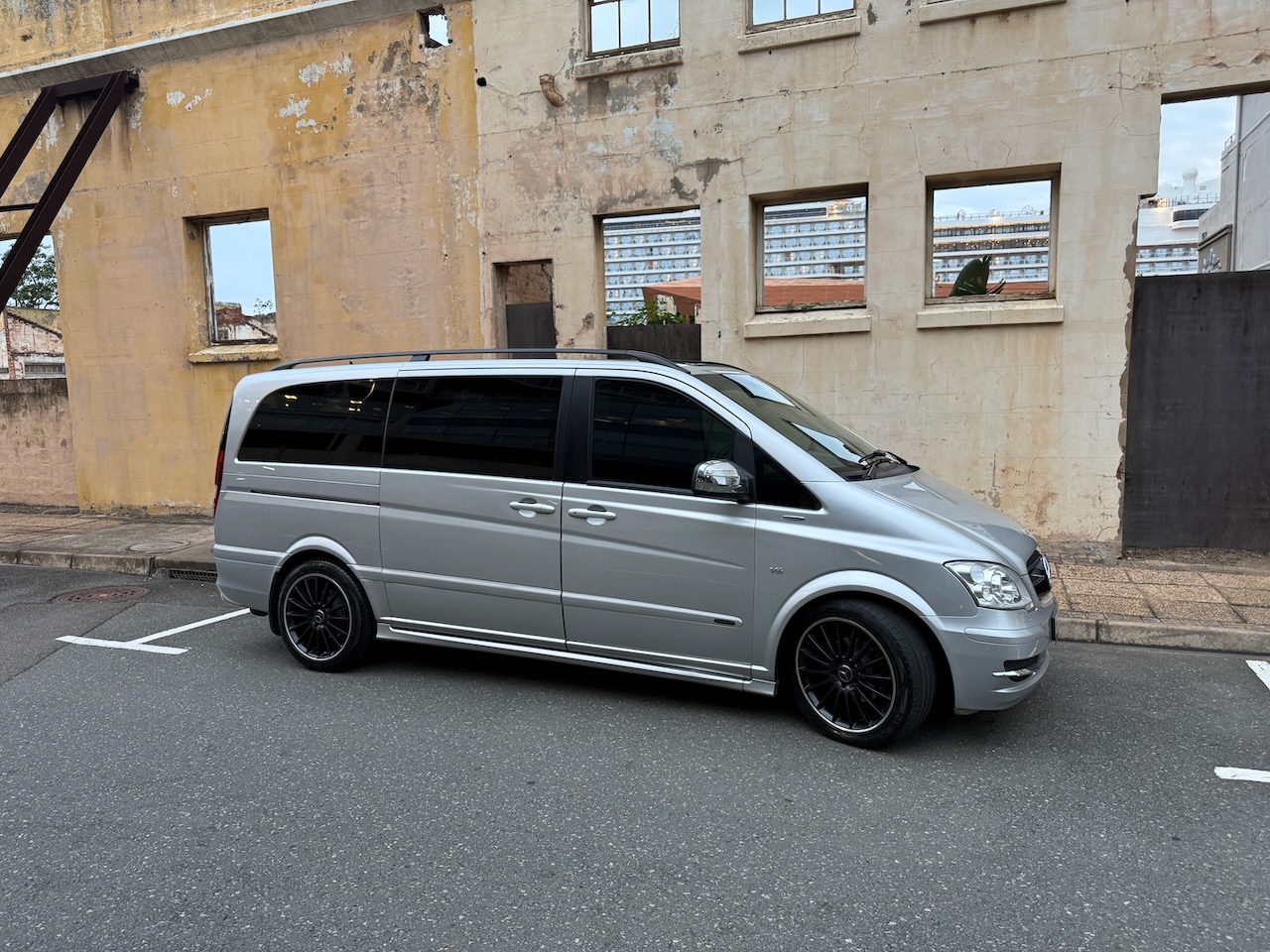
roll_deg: +0.7
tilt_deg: -5.5
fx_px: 881
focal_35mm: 24
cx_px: 635
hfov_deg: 71.6
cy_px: 476
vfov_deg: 56.8
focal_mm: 6.76
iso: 160
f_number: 1.78
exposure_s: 1/50
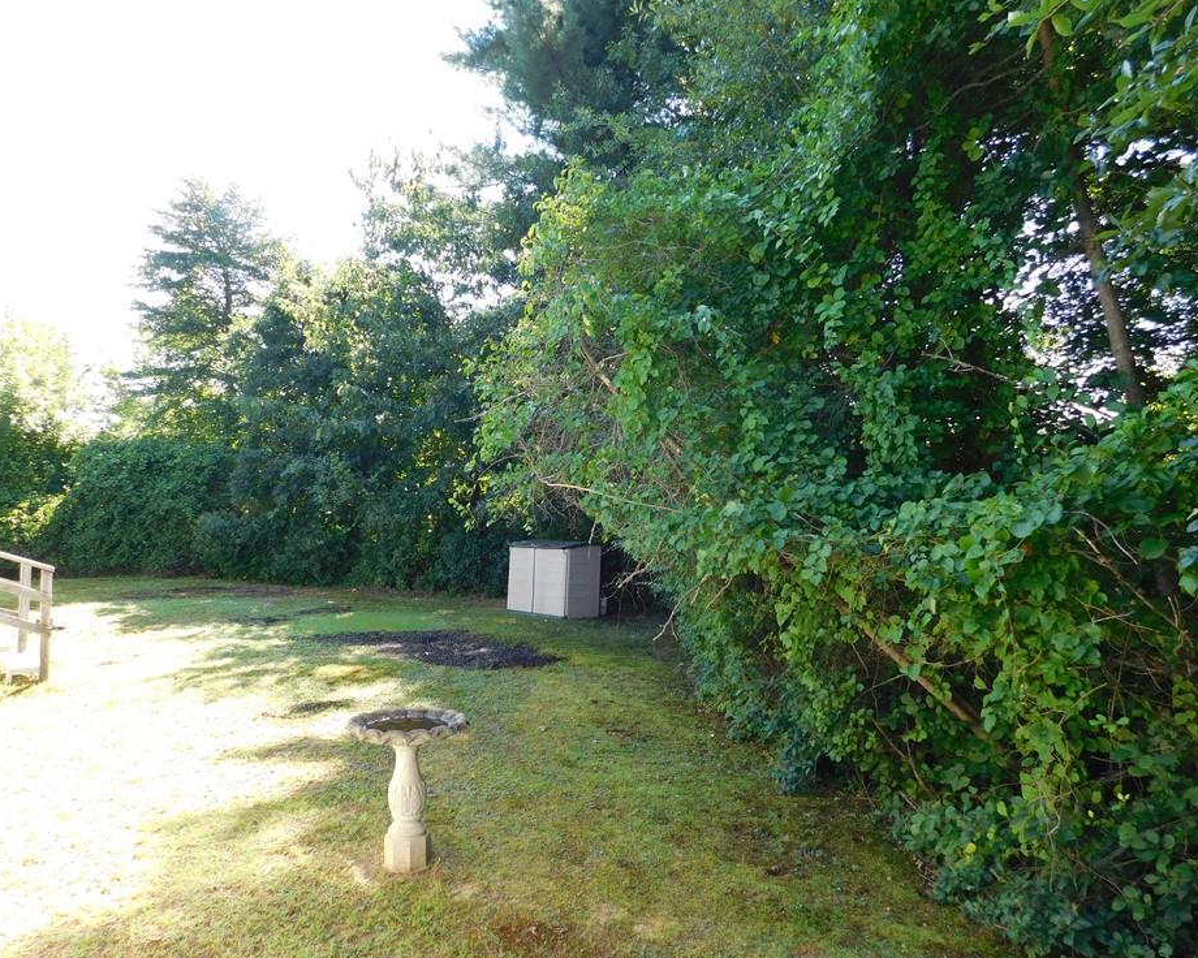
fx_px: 886
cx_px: 559
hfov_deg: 68.0
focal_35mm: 25
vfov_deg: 56.8
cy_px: 488
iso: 125
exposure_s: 1/200
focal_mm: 4
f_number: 3
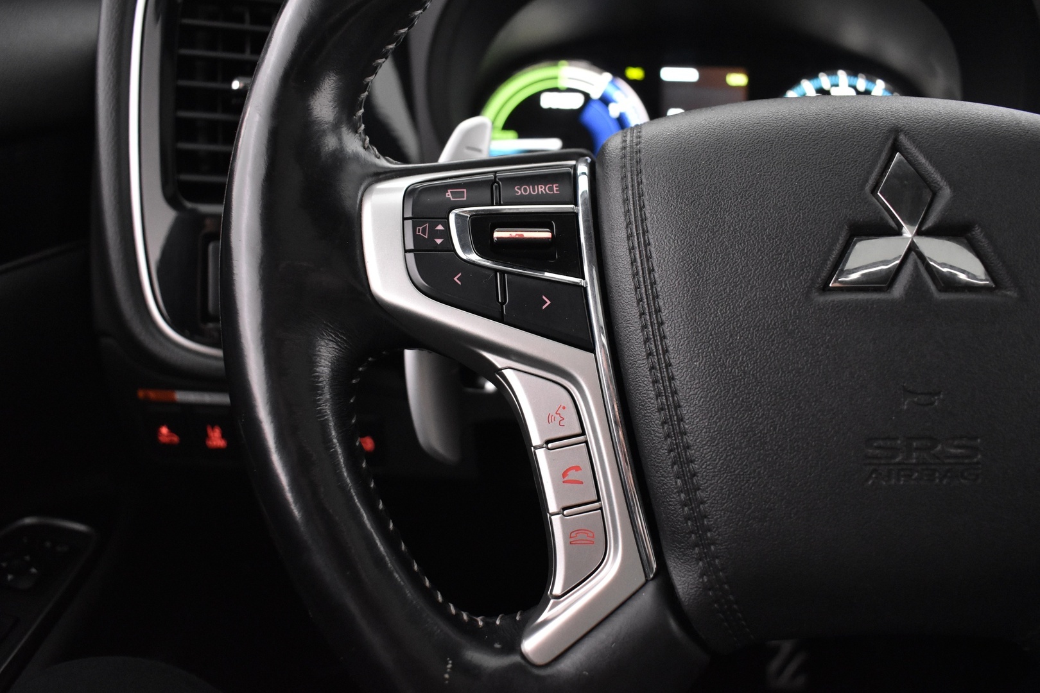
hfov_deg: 61.9
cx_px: 520
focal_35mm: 30
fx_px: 867
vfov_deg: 43.6
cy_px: 346
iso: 3200
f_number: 3.5
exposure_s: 1/30
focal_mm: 20
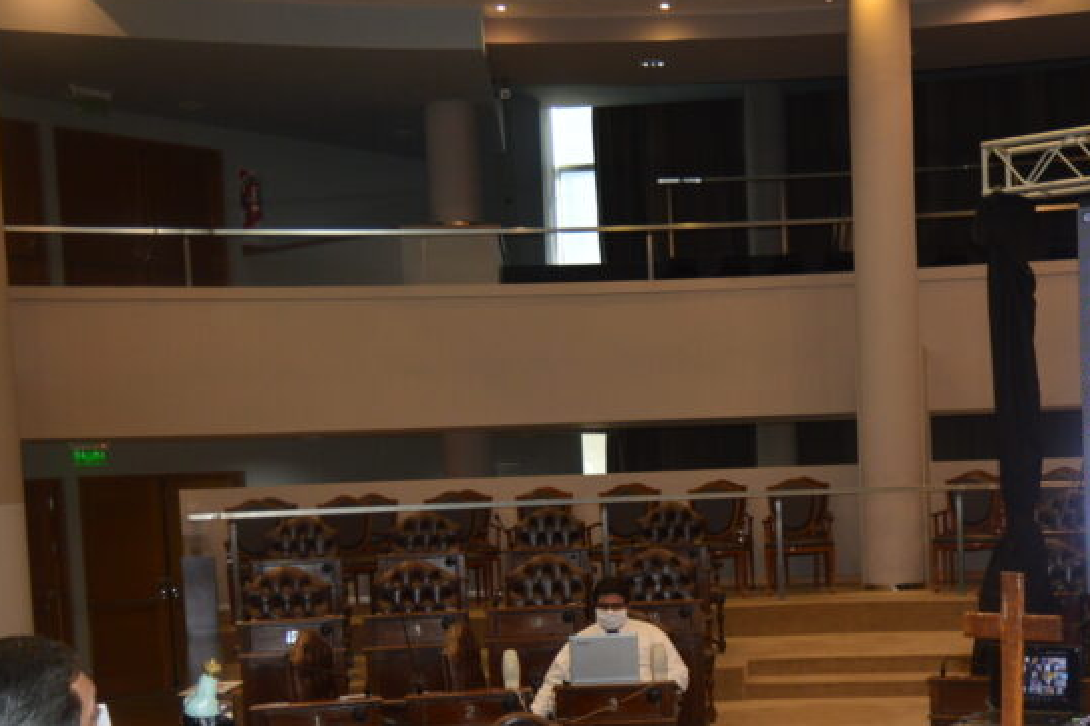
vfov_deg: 25.9
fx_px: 1544
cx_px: 823
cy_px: 592
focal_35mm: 51
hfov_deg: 37.9
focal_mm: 18
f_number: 3.5
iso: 500
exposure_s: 1/60
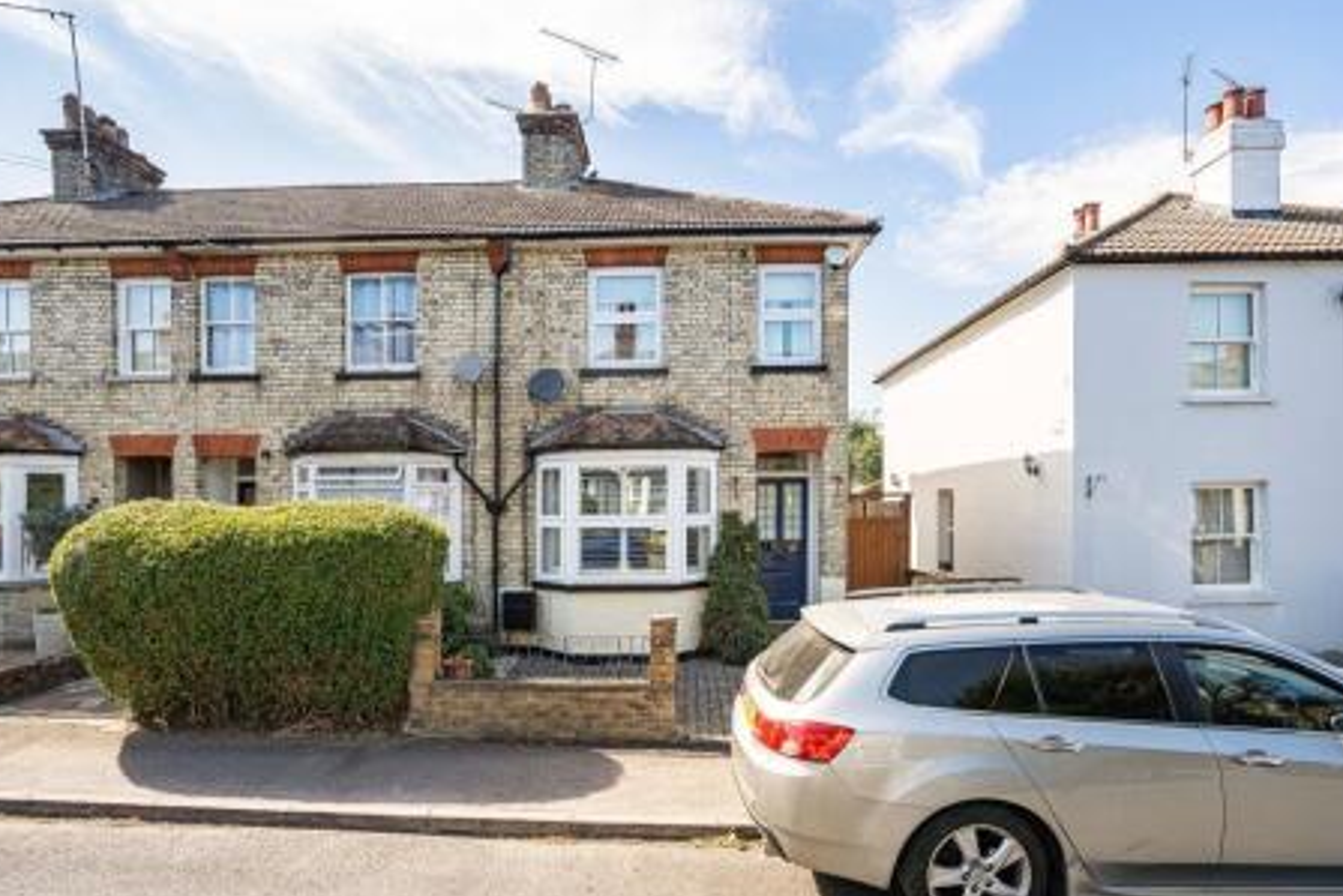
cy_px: 436
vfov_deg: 67.5
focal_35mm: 18
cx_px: 666
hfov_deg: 90.1
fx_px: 670
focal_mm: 16.9
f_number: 8
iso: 100
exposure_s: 1/100
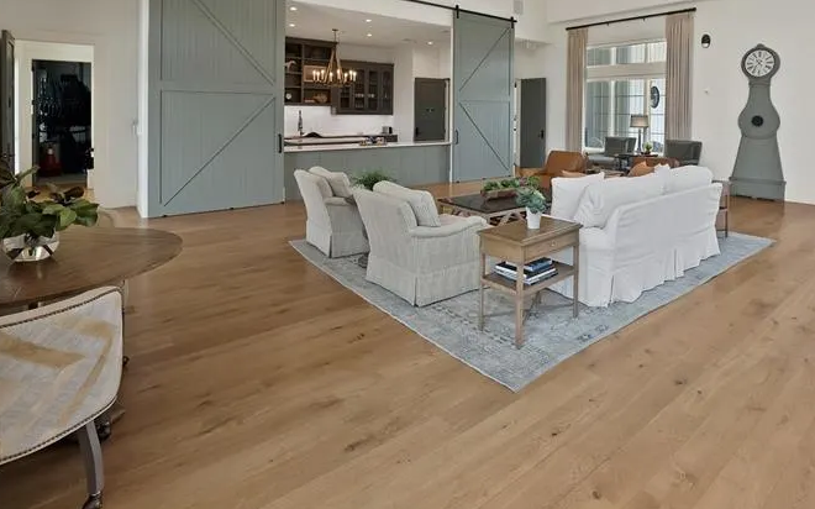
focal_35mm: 19
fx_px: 422
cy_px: 125
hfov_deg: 87.1
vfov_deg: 58.8
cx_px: 480
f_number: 5
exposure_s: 1/80
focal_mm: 12
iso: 1600
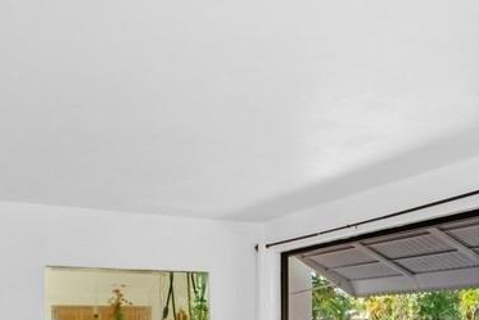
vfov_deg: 30.0
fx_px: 546
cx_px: 195
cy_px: 334
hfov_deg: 47.2
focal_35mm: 41
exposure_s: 1/2.5
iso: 200
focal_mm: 17
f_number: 8
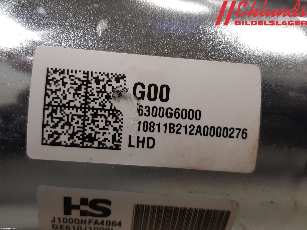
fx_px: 231
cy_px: 115
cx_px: 154
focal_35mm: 26
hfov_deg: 67.3
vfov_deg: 53.1
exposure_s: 1/50
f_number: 1.7
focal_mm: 3.93
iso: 80
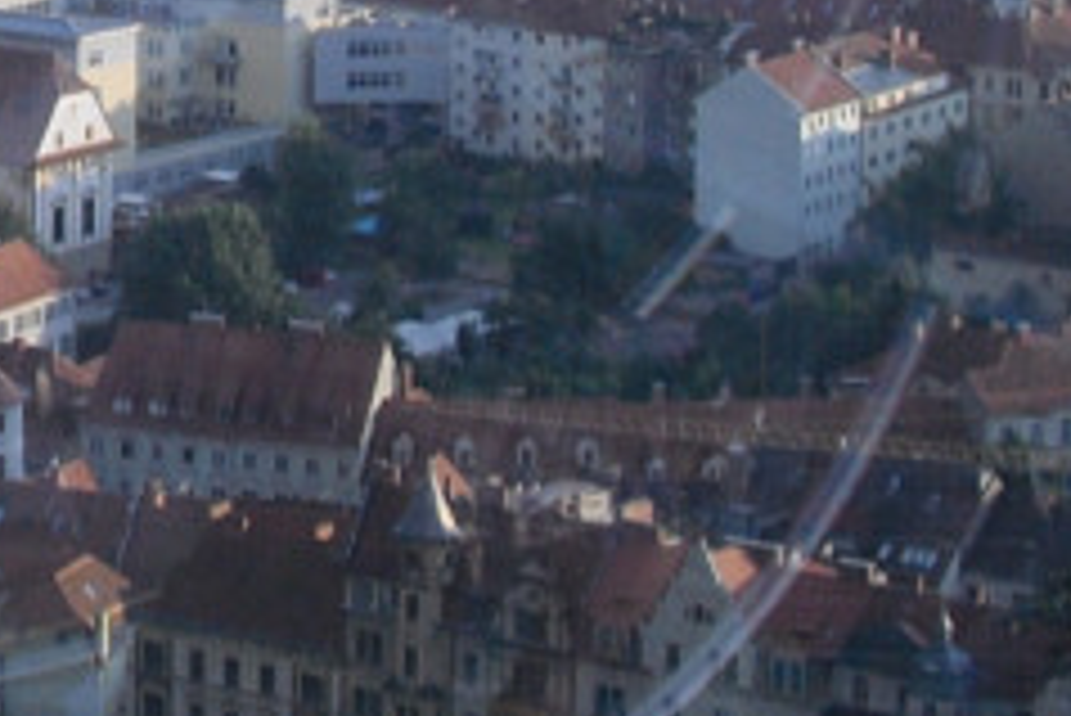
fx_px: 5060
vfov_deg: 7.9
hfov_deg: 11.8
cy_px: -477
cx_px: -320
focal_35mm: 170
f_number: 2.8
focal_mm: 6.2
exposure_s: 1/200
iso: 100
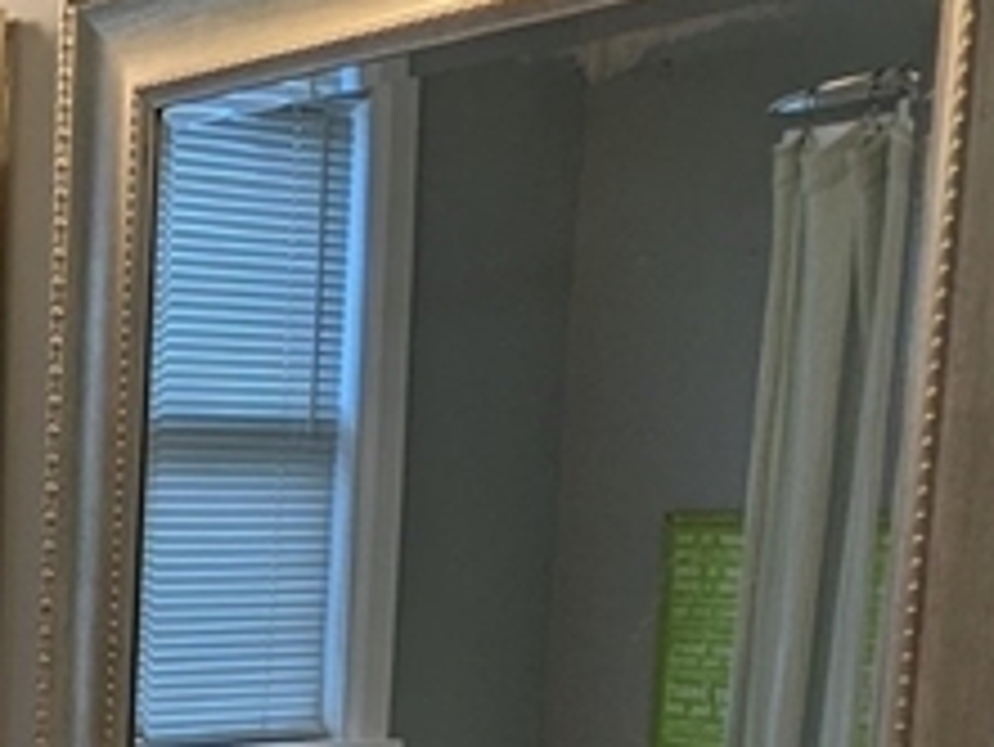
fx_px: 2126
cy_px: 819
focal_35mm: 74
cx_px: -378
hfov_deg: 22.8
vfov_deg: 19.1
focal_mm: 2.35
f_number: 2.2
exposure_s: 1/120
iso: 43
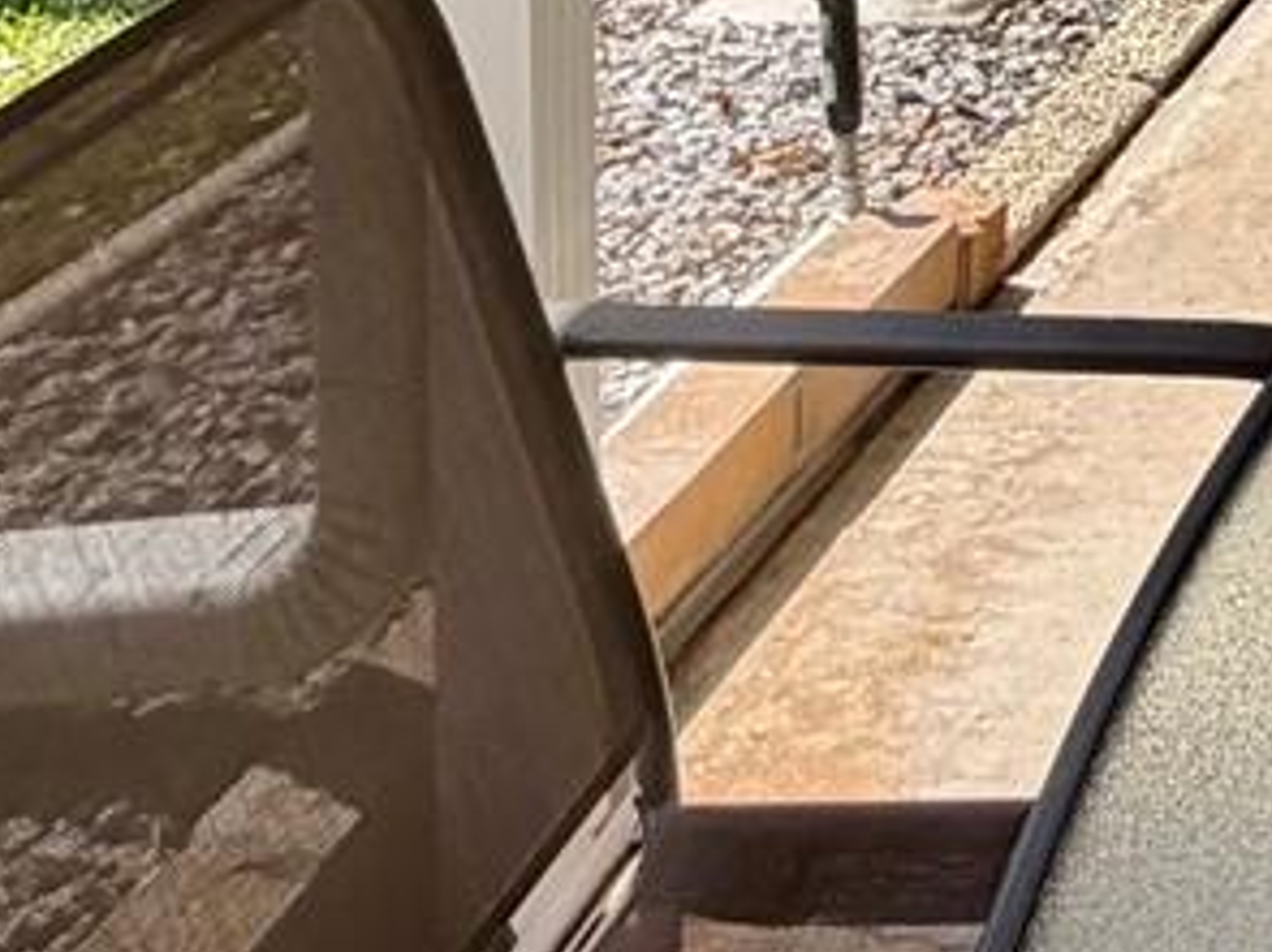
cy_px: -1116
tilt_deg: +0.8
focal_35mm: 76
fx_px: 2792
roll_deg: +1.2
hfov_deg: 21.5
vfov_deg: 14.7
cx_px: 1906
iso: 40
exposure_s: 1/770
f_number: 2.2
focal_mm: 2.22
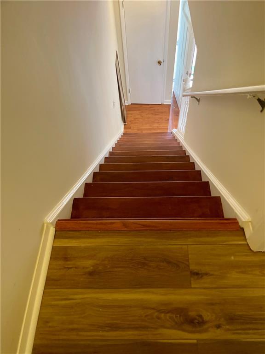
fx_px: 265
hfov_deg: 53.1
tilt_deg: -55.3
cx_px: 132
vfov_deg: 67.3
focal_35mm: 26
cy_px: 177
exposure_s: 1/60
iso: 250
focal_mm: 5.1
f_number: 1.6
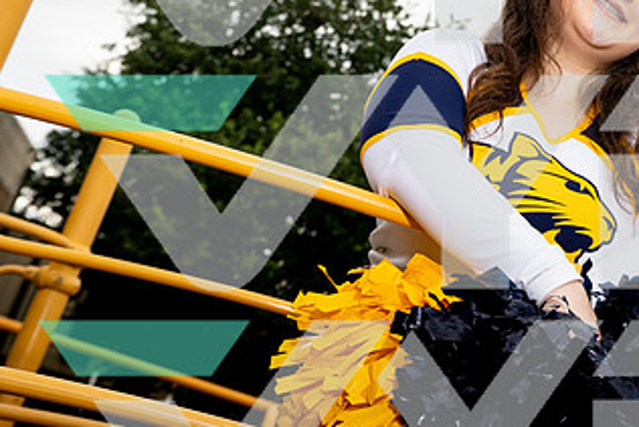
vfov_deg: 17.3
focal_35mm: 79
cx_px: 560
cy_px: 183
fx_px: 1403
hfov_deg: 25.0
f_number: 5.6
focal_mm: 43
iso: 100
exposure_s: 1/250
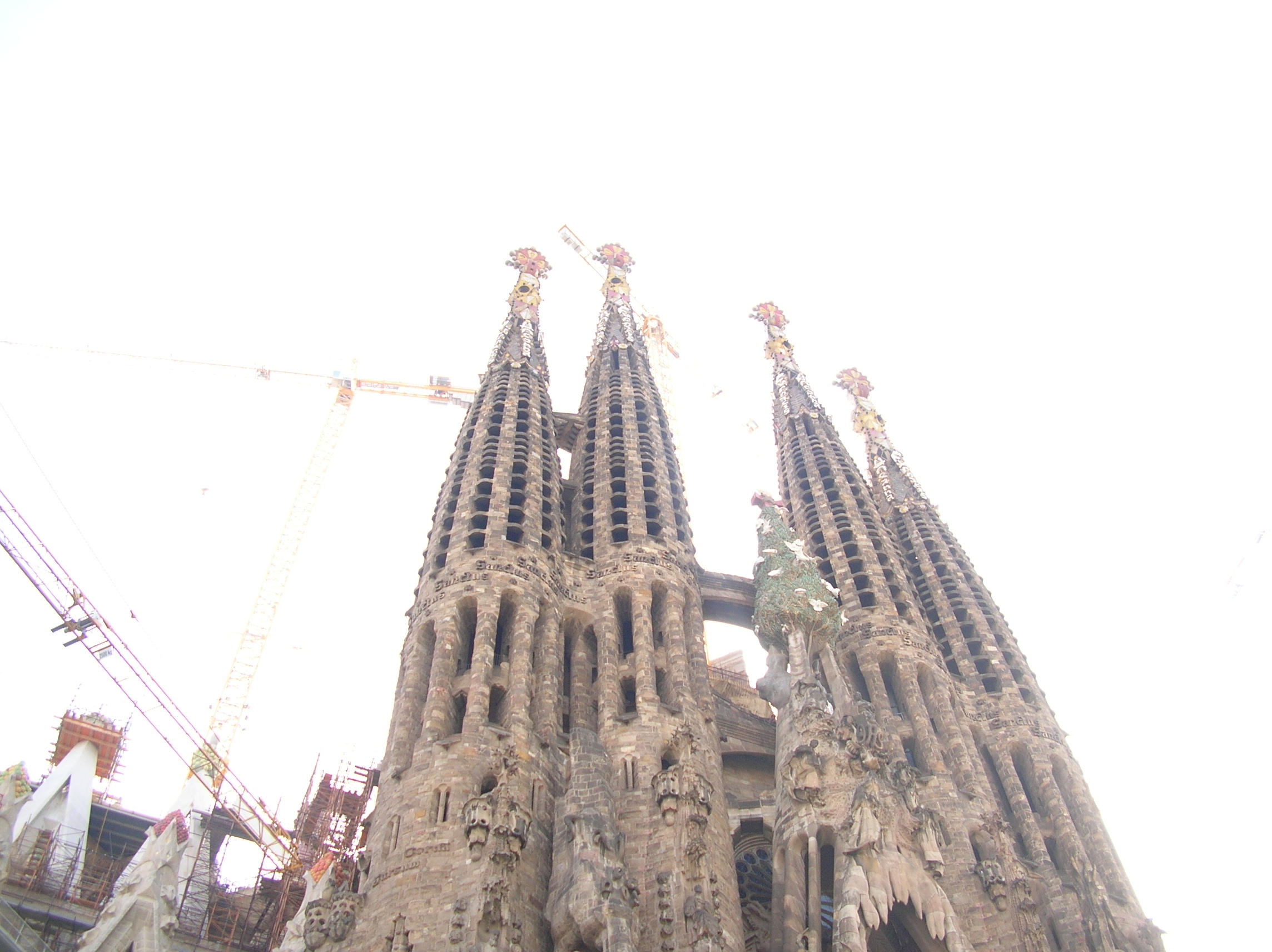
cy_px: 476
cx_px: 636
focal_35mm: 35
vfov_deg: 40.6
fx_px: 1285
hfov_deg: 52.7
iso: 50
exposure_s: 1/144
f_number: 2.8
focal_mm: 5.8
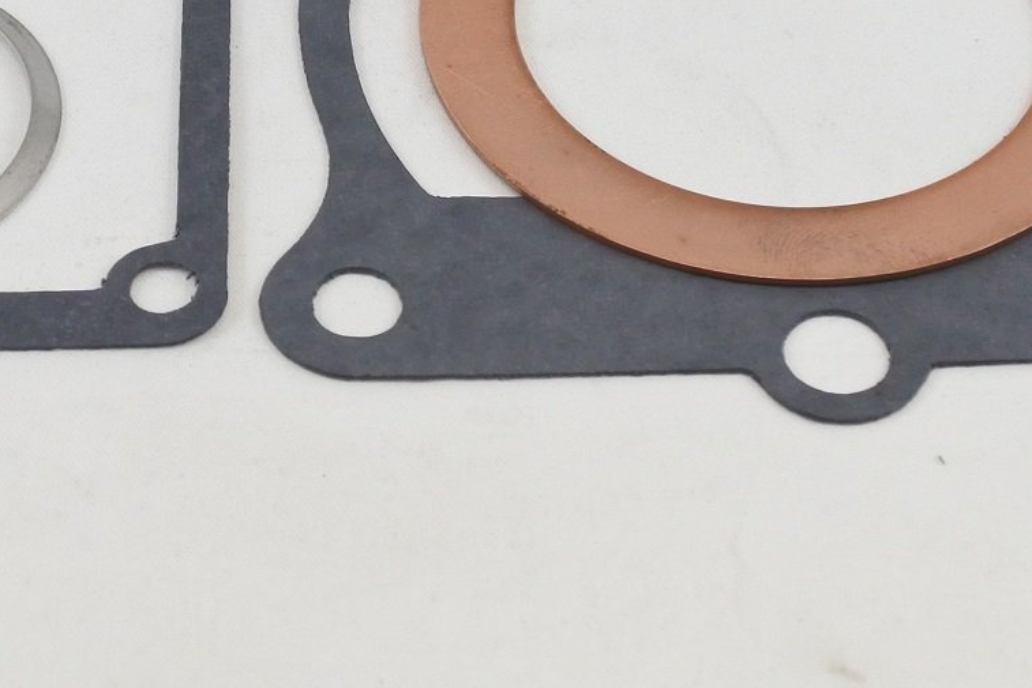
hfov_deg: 23.2
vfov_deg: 15.4
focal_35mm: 87
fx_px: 2494
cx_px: 316
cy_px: 12
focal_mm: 14
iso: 400
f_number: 4
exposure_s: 1/160
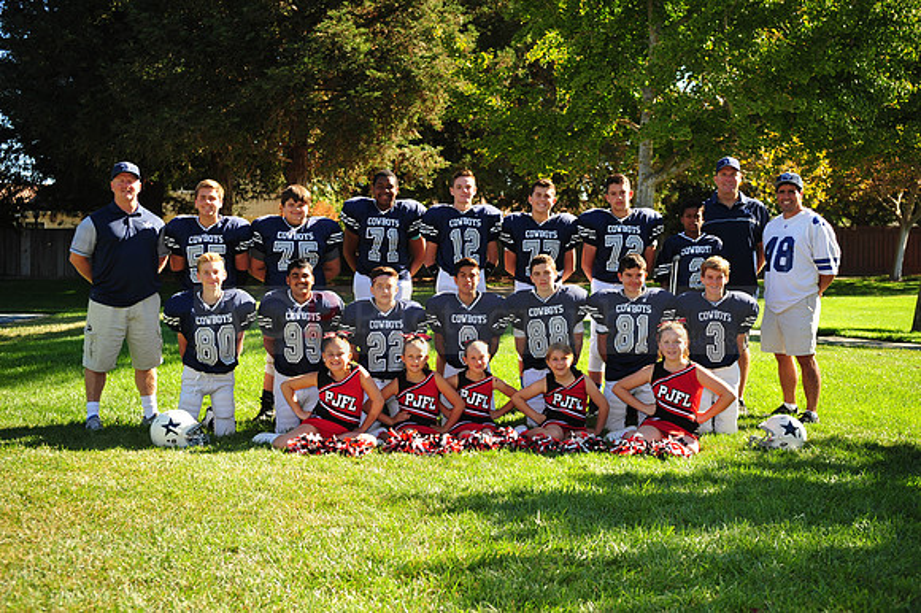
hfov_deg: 38.2
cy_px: 306
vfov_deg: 26.0
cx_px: 460
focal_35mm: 52
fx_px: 1330
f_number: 4.5
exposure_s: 1/400
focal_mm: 52
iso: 200
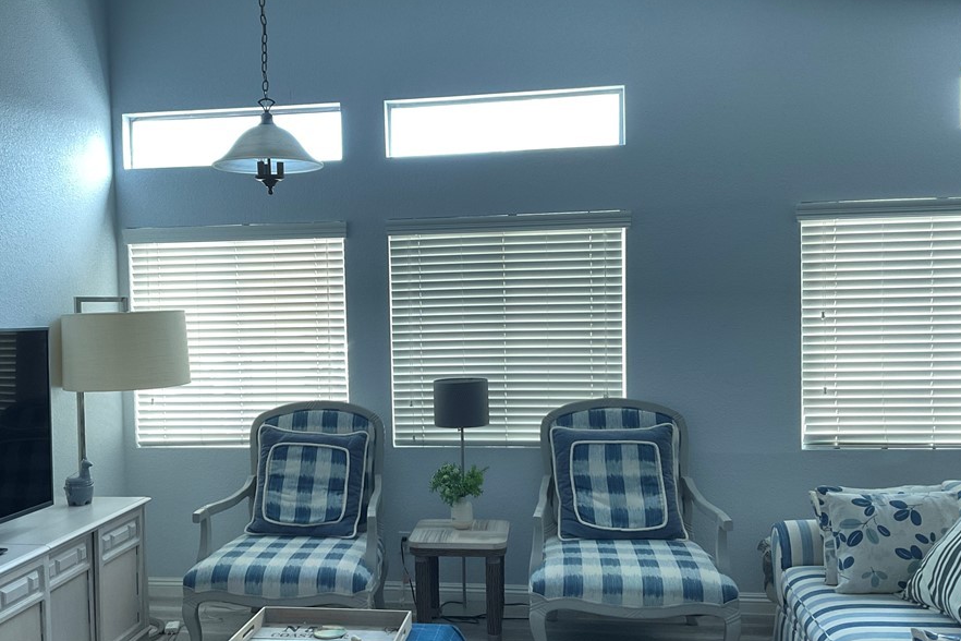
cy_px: 356
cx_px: 418
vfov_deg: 37.8
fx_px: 934
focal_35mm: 35
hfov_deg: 54.3
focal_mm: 3
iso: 125
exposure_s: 1/60
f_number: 1.8
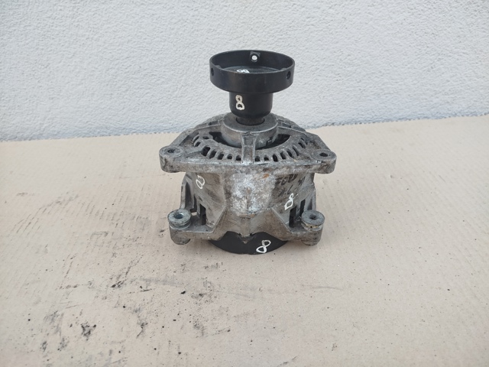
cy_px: 184
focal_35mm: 24
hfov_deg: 71.6
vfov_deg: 56.8
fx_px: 339
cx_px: 244
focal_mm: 5.31
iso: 80
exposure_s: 1/50
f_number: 1.7
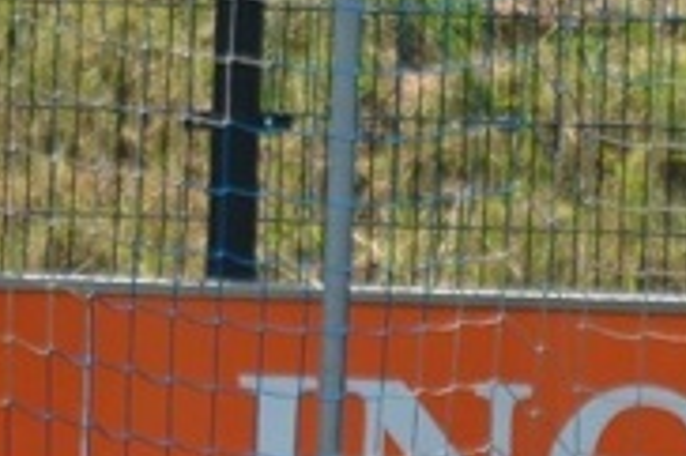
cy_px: 132
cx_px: 686
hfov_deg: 1.0
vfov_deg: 0.6
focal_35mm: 2169
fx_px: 41293
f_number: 5.6
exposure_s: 1/500
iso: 110
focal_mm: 260
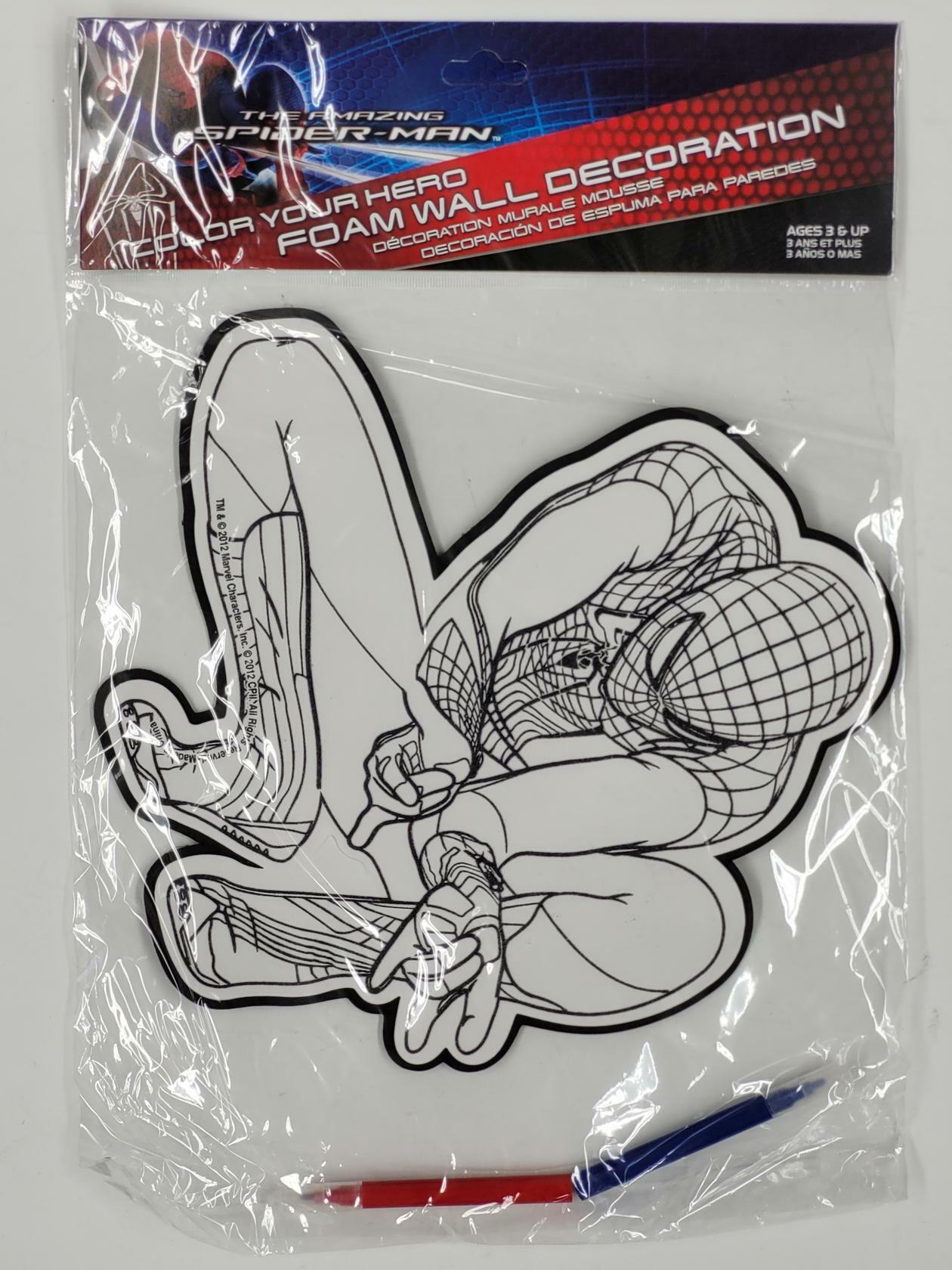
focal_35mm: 76
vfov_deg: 25.7
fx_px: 2787
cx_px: 476
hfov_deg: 19.4
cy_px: 635
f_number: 2.4
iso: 50
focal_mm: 7.12
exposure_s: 1/60
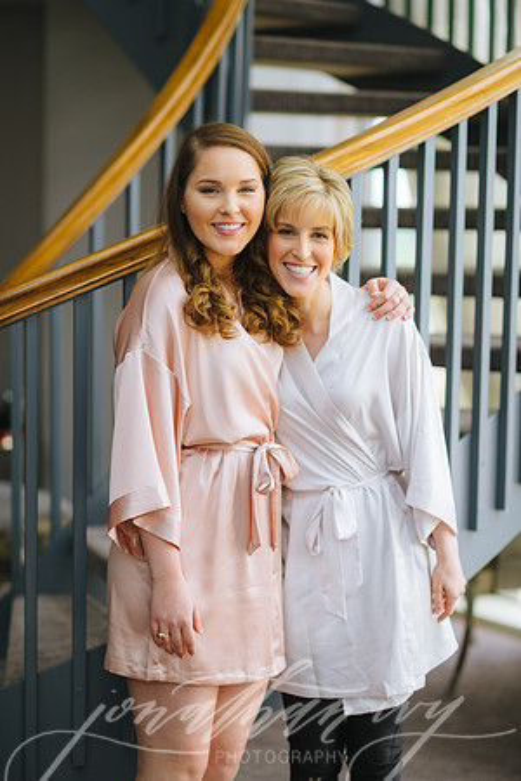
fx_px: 1845
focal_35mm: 85
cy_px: 390
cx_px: 260
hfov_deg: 16.1
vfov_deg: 23.9
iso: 160
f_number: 2
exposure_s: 1/250
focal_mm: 85
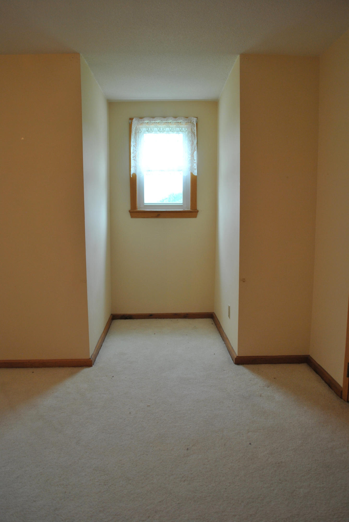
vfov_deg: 67.3
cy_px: 261
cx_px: 174
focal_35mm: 27
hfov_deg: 48.0
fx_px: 392
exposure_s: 1/30
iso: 220
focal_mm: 18
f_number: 3.5
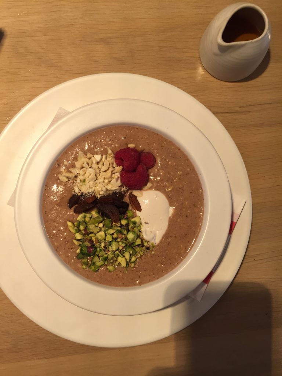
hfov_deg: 48.2
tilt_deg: -85.2
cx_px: 141
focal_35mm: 29
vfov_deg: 61.7
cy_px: 188
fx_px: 315
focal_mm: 4.15
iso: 32
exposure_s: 1/33
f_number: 2.2
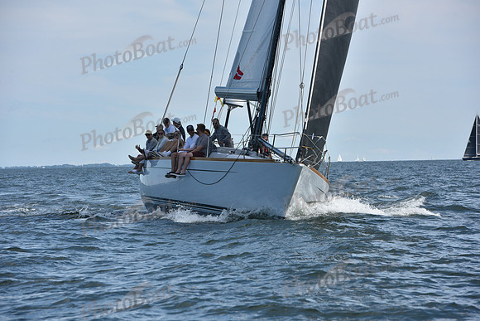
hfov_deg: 10.8
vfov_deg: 7.2
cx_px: 240
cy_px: 160
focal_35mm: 190
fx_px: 2534
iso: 320
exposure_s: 1/1000
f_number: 10
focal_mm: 190
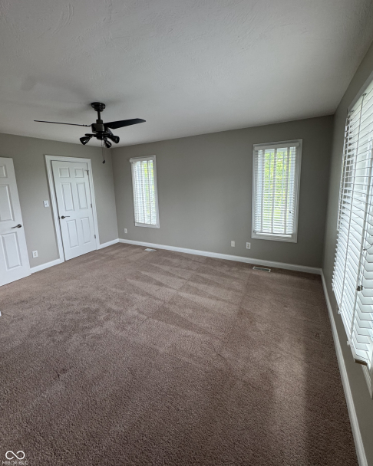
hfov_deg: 84.0
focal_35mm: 15
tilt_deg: -9.5
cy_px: 215
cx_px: 187
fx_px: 207
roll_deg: +1.9
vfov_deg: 96.6
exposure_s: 1/60
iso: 200
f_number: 2.2
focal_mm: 2.22
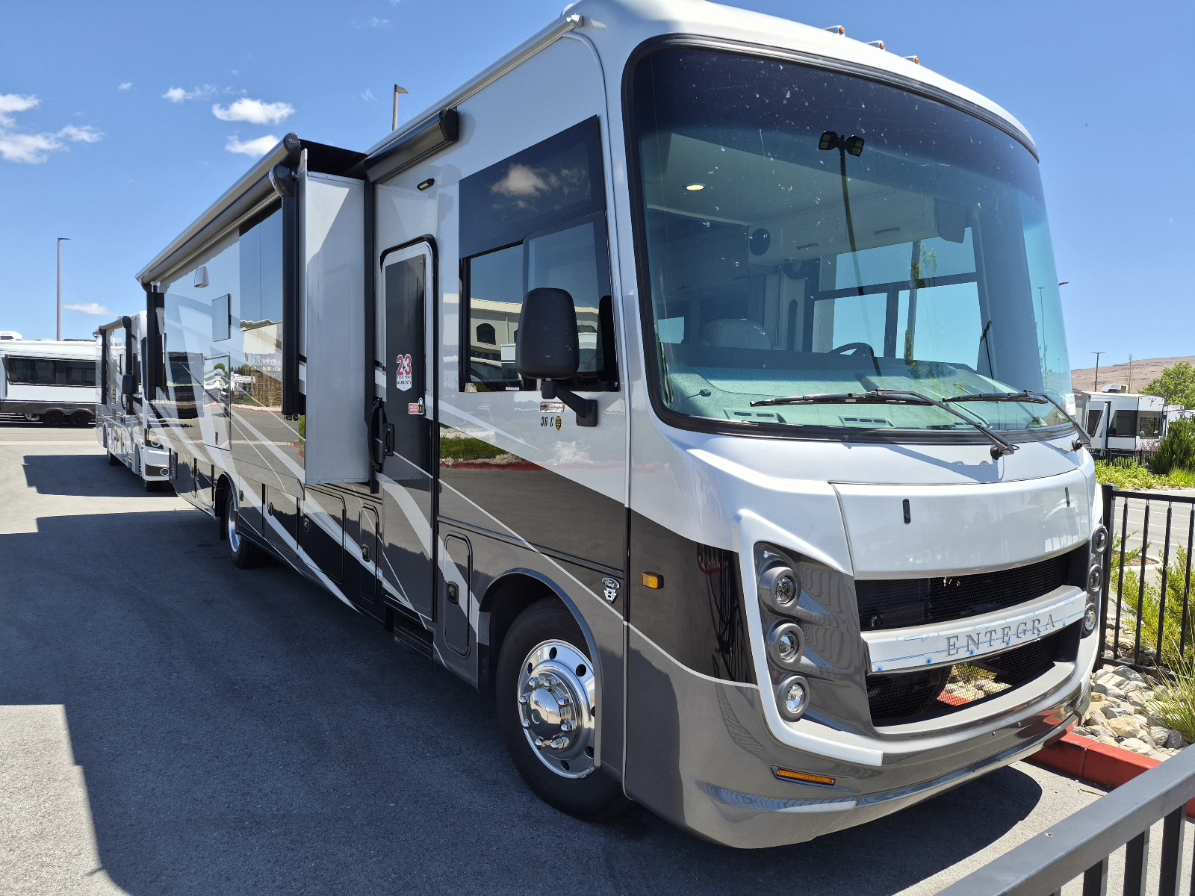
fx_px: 794
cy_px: 448
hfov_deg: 73.9
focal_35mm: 23
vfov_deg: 58.9
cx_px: 598
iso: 80
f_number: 1.8
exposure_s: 1/5000
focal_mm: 5.4
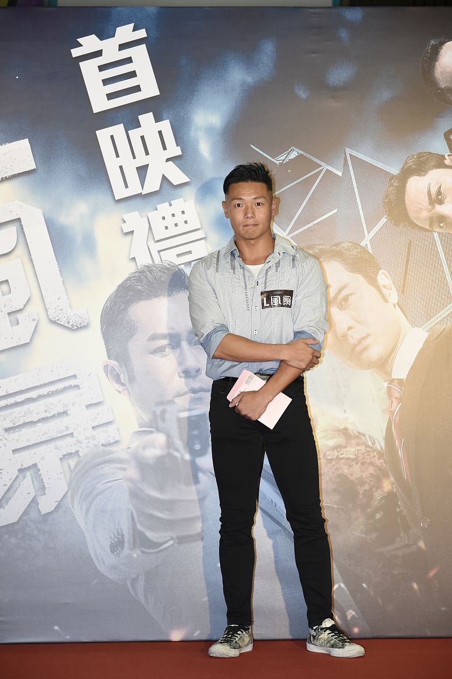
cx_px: 226
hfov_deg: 14.4
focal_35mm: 95
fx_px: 1791
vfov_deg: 21.5
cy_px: 340
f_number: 6.3
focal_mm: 95
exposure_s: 1/125
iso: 1600
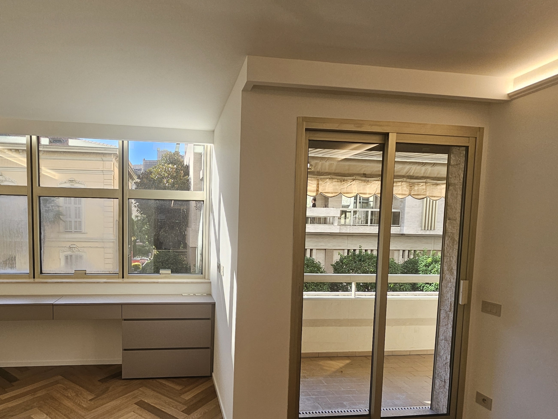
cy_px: 259
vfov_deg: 65.1
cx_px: 206
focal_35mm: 20
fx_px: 322
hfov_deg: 80.1
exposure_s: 1/122
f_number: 2.2
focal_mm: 1.7
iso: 50
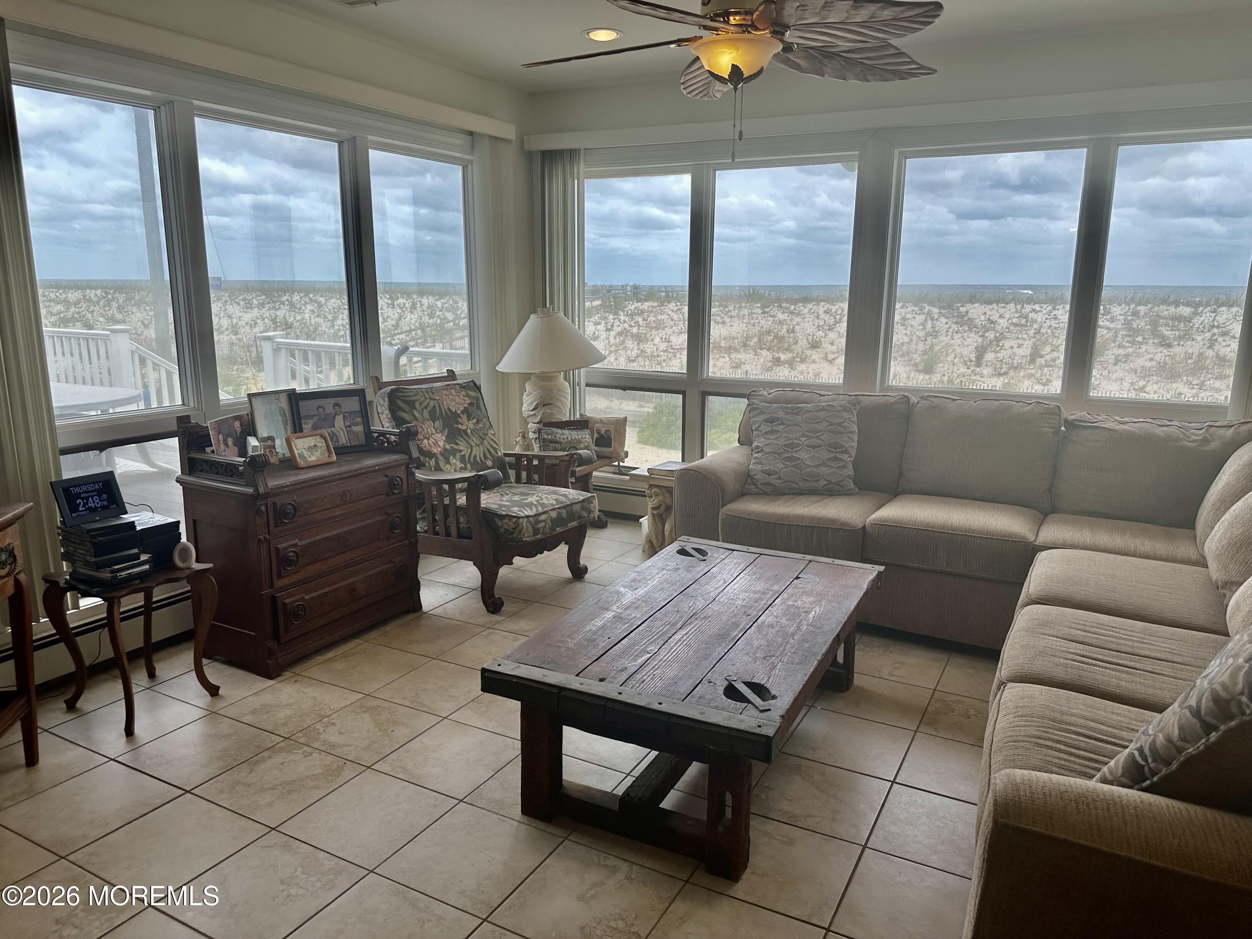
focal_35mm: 24
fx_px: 868
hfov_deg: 71.6
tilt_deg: -12.0
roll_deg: -0.6
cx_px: 626
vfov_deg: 56.8
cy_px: 470
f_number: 1.78
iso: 80
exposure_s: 1/1304
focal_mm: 6.86
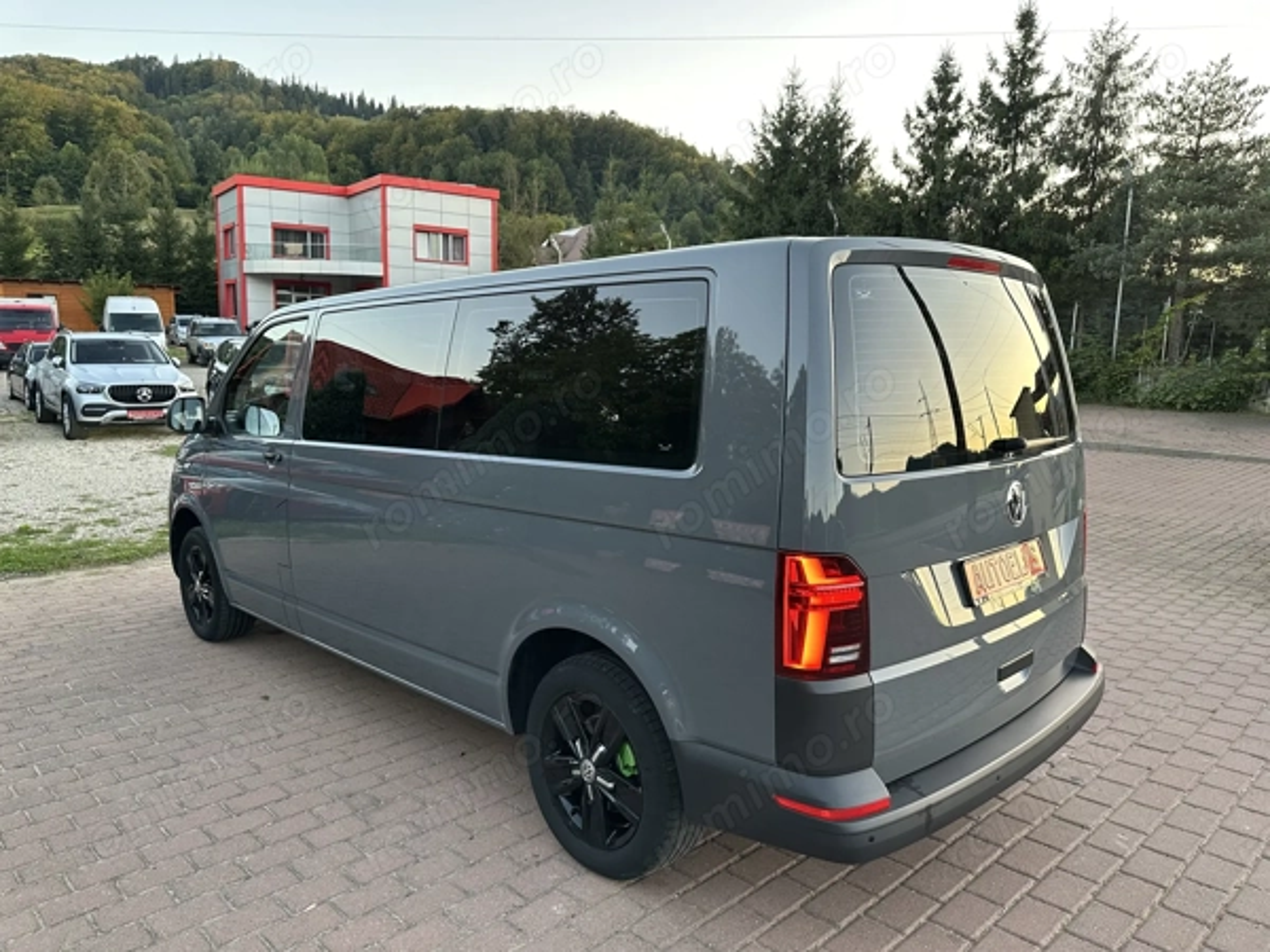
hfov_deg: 71.6
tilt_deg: -8.2
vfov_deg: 56.8
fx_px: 881
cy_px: 476
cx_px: 635
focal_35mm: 24
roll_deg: -1.7
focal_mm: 6.86
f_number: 1.78
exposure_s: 1/102
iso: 250
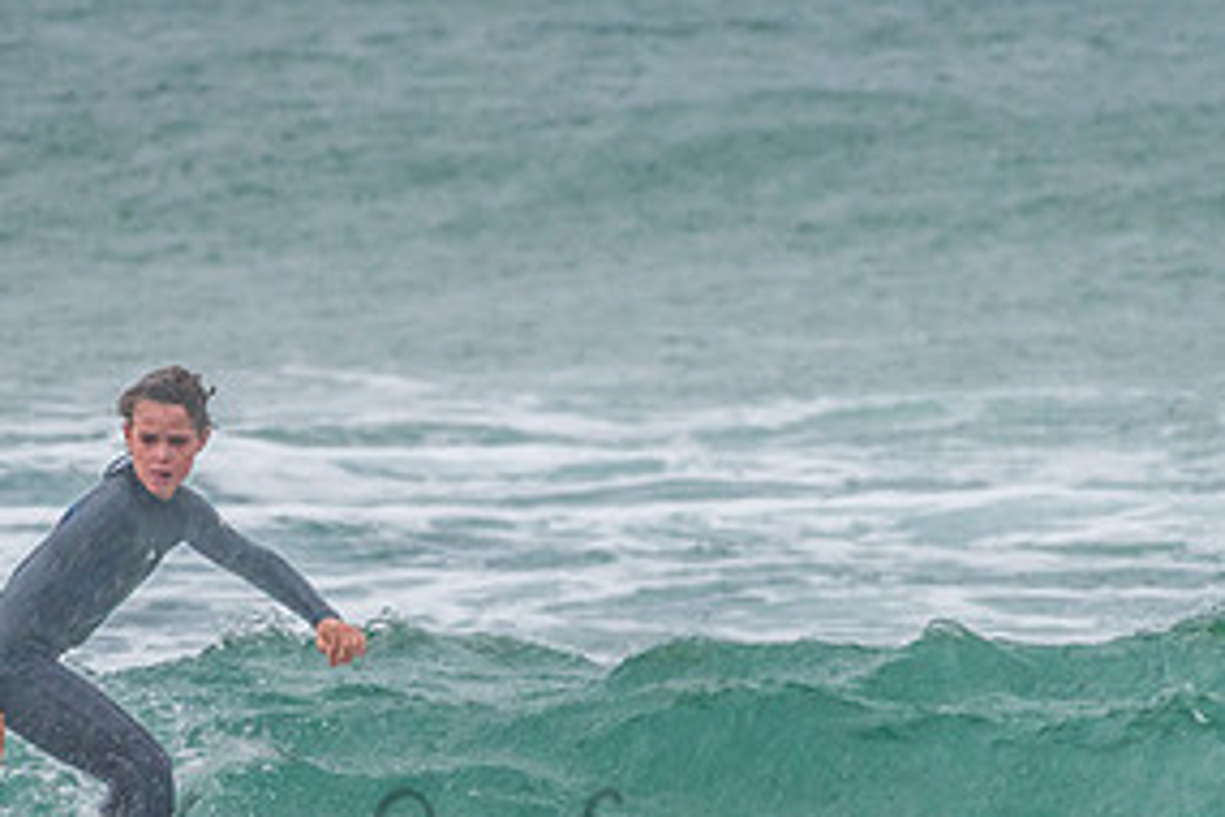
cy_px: 634
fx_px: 42259
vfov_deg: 1.1
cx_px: 364
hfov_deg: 1.7
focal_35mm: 1242
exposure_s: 1/320
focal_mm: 500
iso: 800
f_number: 5.6
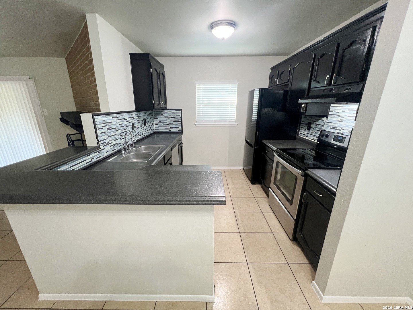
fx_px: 155
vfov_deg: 89.9
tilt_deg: -17.4
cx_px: 206
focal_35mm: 13
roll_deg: -0.8
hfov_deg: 106.2
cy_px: 155
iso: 320
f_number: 1.8
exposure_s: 1/60
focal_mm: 1.57
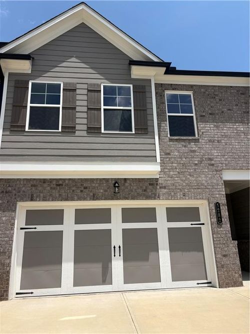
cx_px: 125
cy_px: 167
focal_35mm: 26
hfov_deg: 53.0
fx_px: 250
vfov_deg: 67.3
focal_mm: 5.96
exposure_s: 1/5814
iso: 50
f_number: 1.6
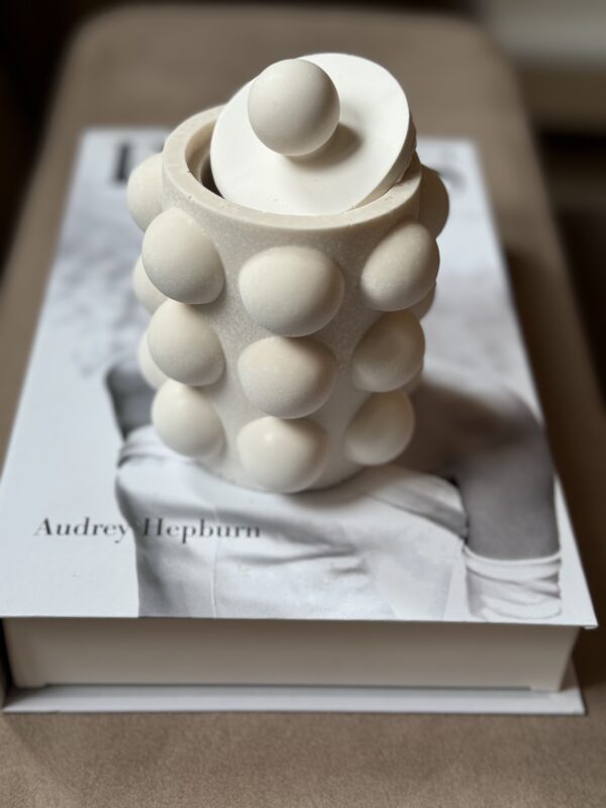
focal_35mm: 48
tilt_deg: -40.1
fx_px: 1120
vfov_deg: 39.7
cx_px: 303
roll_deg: -4.1
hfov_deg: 30.3
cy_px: 404
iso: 80
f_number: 1.78
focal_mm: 6.76
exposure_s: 1/100
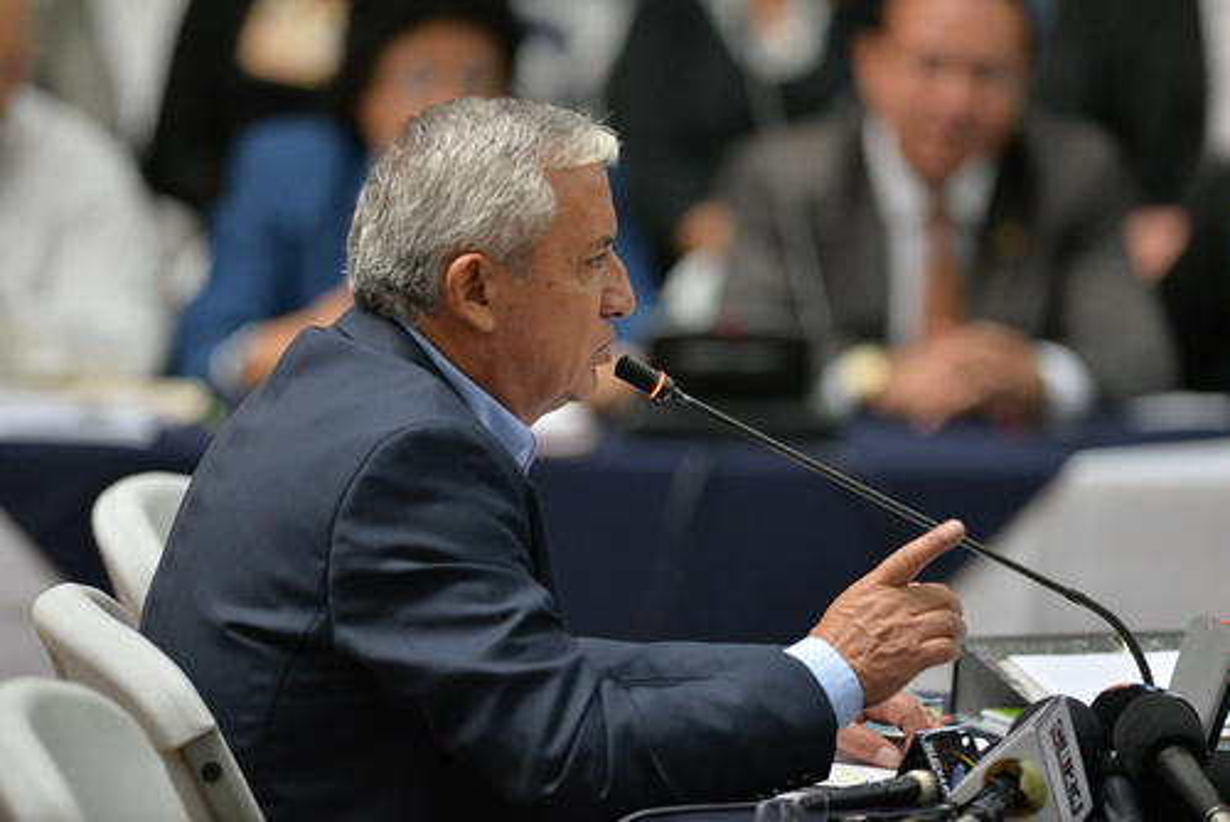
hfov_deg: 6.9
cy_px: 411
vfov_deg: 4.6
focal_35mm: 300
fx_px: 10256
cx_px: 615
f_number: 4
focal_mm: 300
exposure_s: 1/250
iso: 1600
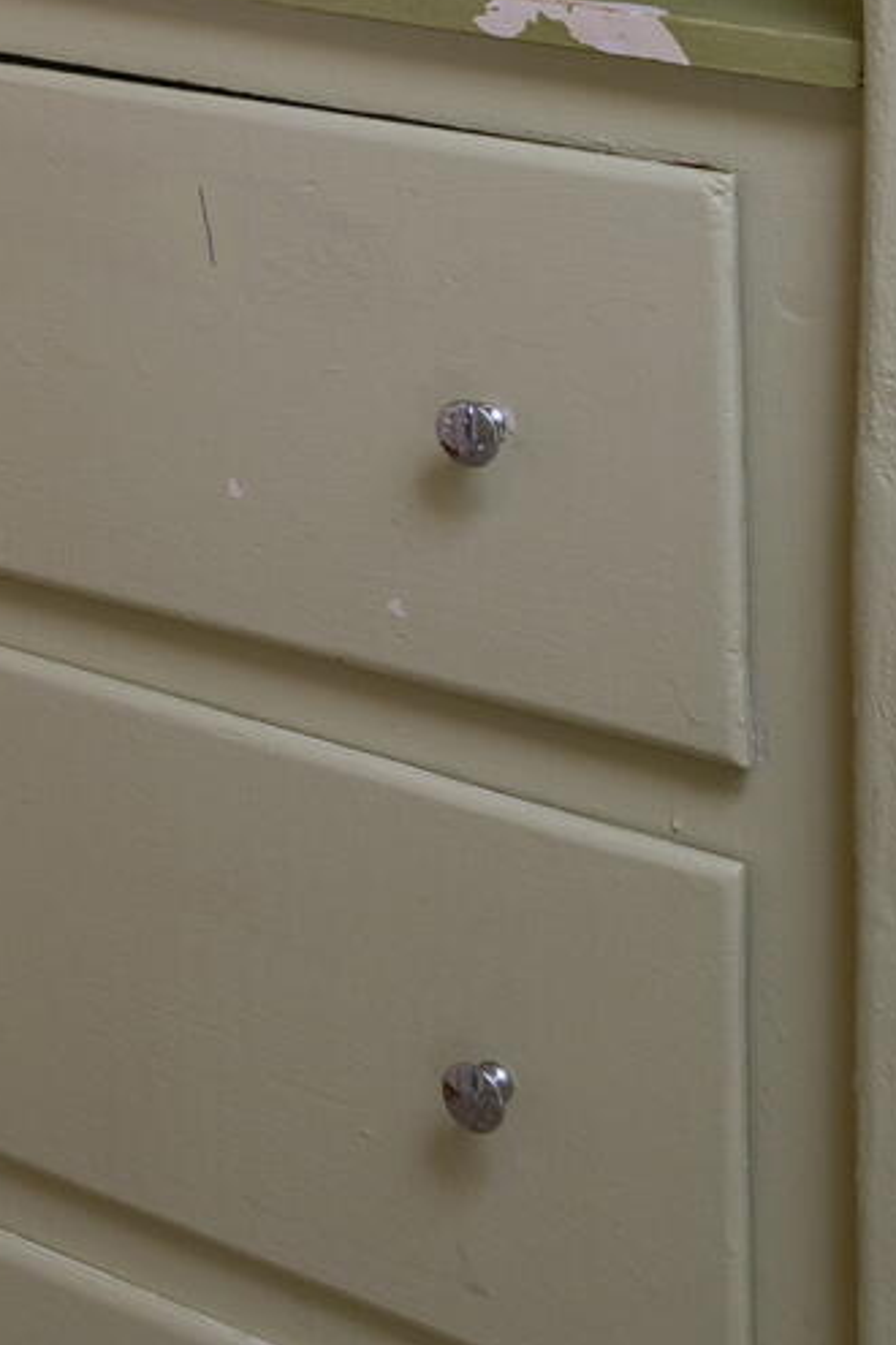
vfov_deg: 18.2
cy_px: -783
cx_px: -755
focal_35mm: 97
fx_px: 3621
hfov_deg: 12.7
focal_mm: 24
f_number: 9
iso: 200
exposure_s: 1/13
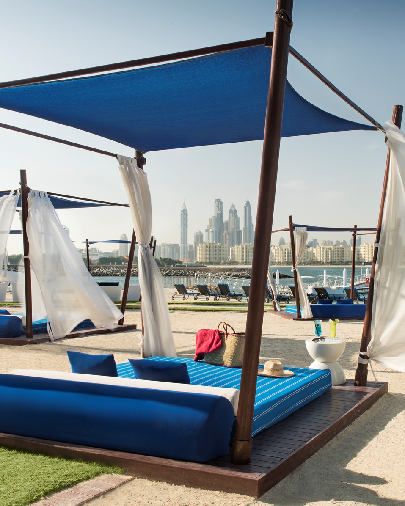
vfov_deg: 46.8
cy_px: 247
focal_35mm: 39
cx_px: 239
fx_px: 584
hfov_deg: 38.1
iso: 80
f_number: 16
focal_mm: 27
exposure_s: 1/13
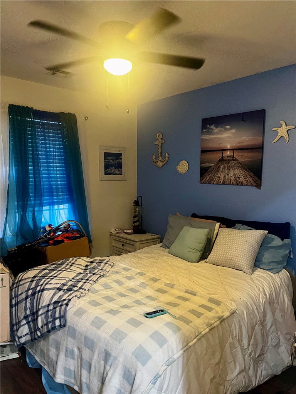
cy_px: 197
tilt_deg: -4.5
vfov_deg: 67.3
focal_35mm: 26
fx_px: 296
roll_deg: +0.3
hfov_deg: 53.1
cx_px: 148
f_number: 1.6
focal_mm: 5.1
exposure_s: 1/60
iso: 500
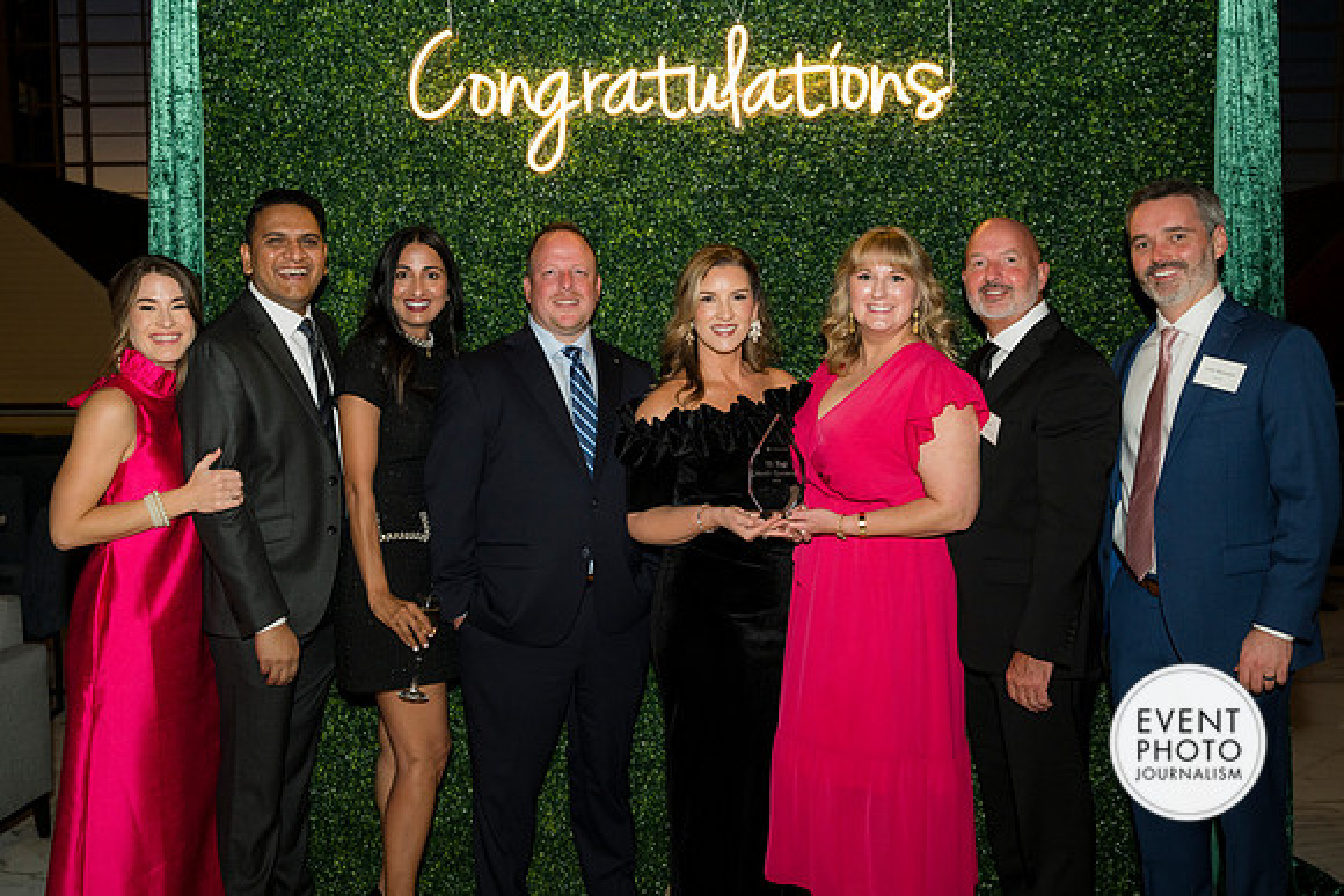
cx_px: 672
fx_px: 1344
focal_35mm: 36
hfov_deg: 53.1
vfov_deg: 36.9
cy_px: 448
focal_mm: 36
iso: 800
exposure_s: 1/160
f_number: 5
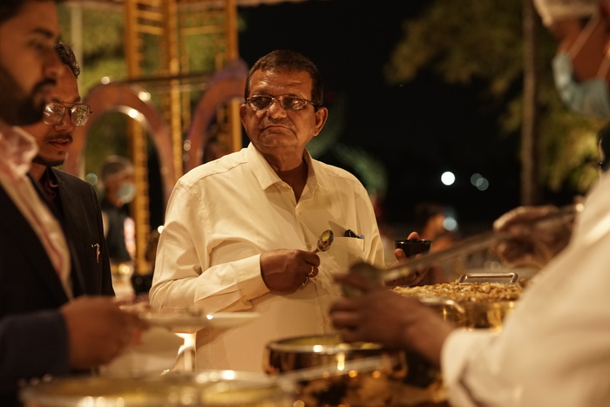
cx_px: 305
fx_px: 1440
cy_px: 204
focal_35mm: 85
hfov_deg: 23.9
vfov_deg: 16.1
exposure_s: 1/80
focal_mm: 85
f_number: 2.8
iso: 1600
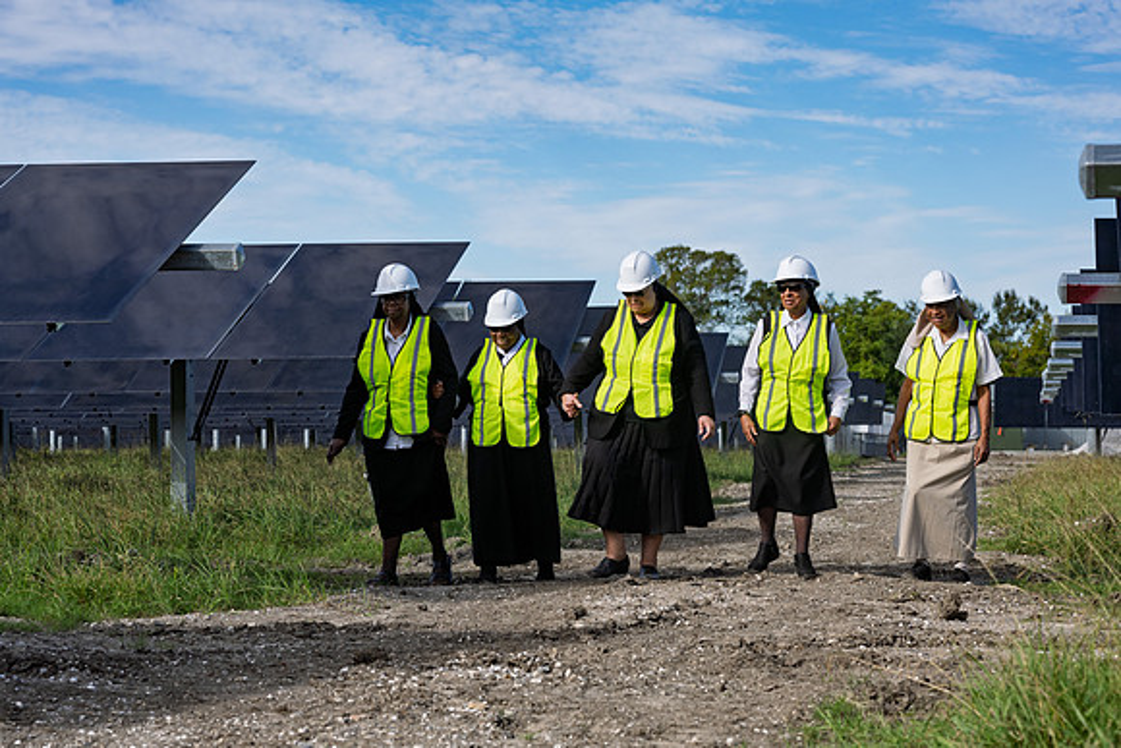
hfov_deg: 23.9
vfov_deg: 16.1
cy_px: 374
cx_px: 560
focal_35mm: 85
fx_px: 2647
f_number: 6.3
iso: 200
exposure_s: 1/1250
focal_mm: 85
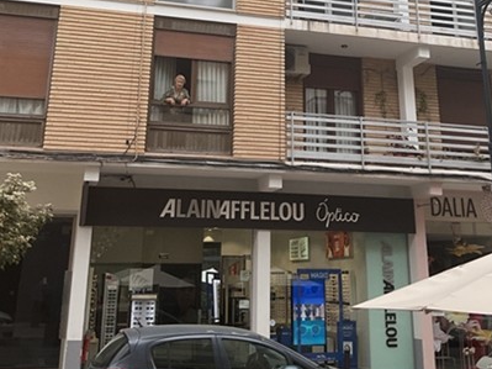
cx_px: 271
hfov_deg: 38.9
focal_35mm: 49
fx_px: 696
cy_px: 26
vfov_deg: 28.3
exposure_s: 1/307
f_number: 1.8
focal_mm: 3
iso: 16
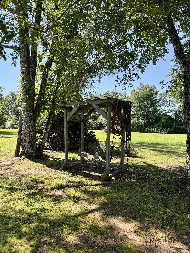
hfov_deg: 56.8
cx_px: 95
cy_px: 126
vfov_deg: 71.6
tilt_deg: -1.1
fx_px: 176
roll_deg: +1.1
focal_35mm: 24
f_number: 1.78
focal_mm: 6.76
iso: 100
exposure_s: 1/1437
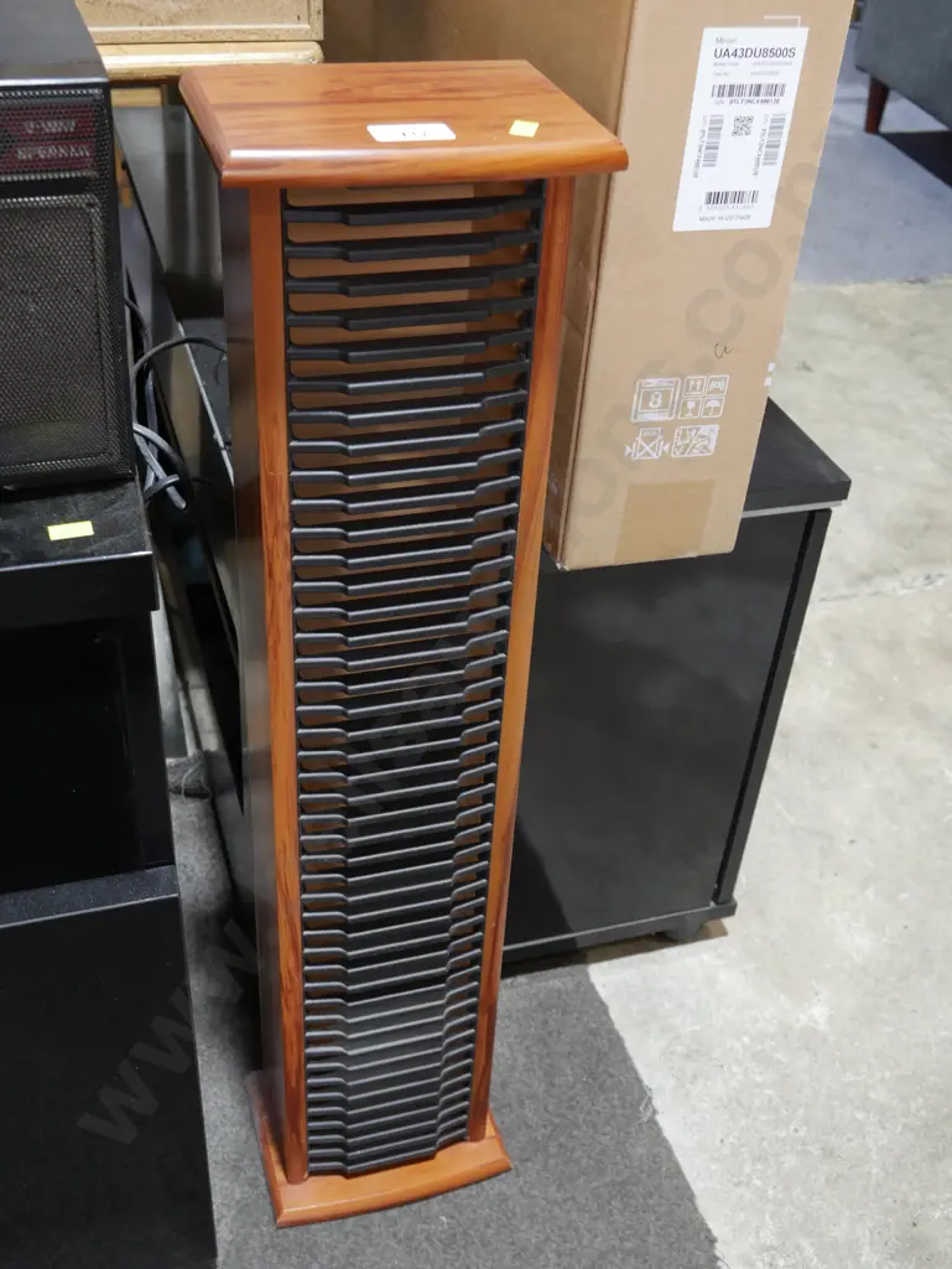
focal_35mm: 40
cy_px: 634
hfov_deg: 36.0
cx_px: 476
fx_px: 1466
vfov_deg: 46.8
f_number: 4.4
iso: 800
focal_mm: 20
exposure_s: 1/60
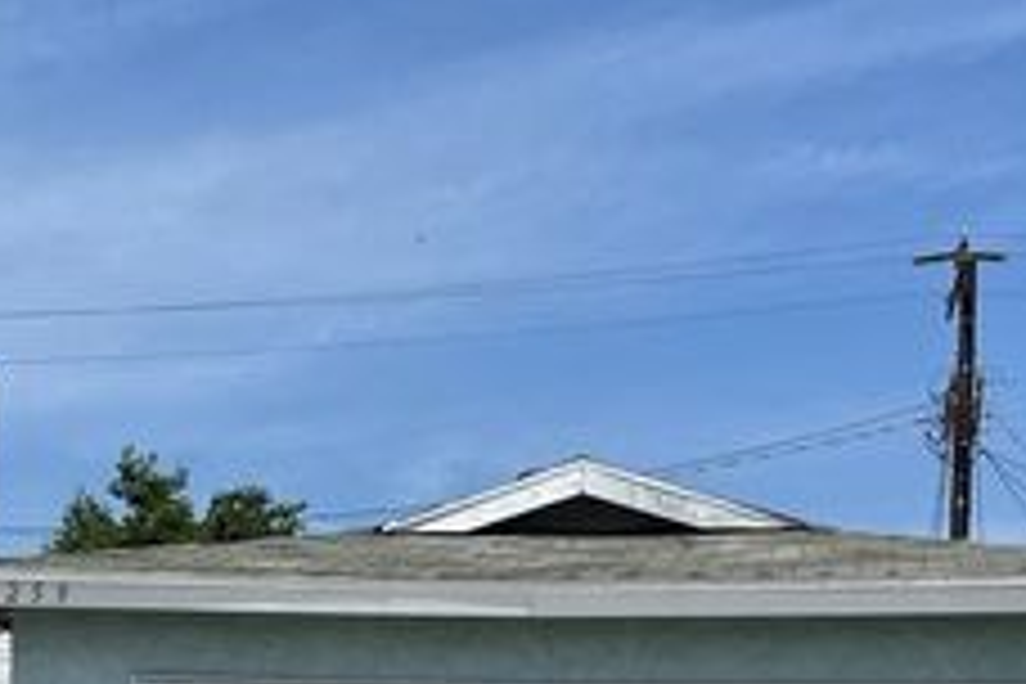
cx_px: 482
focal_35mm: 76
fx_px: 2166
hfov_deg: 26.6
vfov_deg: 17.0
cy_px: 855
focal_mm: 5.7
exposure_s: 1/8000
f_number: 1.5
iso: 50
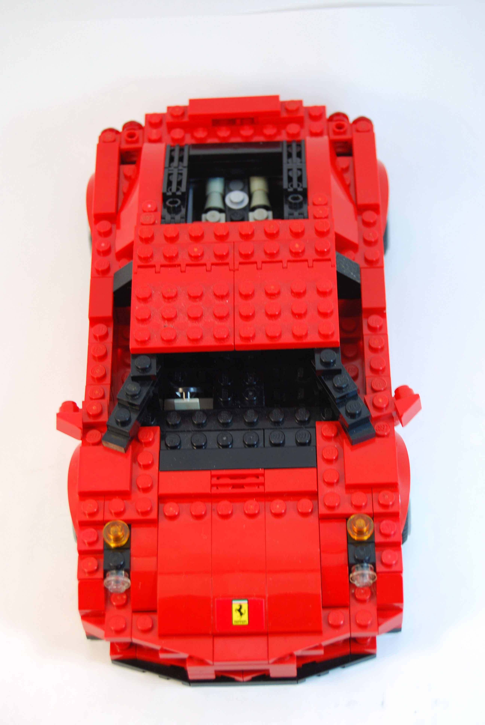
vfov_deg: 24.6
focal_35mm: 82
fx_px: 1662
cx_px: 242
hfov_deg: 16.6
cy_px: 362
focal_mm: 55
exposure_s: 1/40
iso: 200
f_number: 5.6
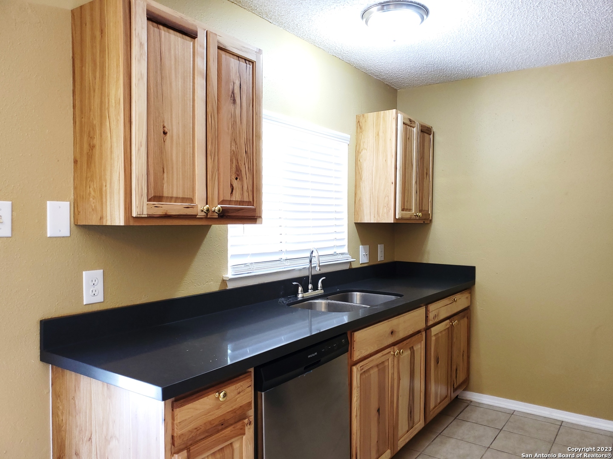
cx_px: 306
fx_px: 460
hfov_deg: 67.3
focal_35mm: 26
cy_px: 230
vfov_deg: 53.1
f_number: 1.5
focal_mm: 4.3
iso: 125
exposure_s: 1/60
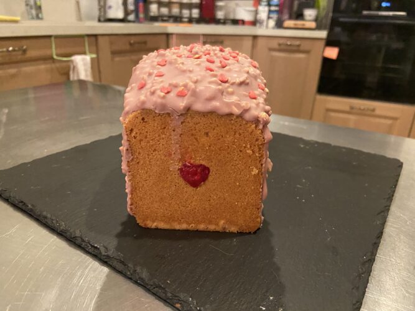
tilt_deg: -23.5
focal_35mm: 26
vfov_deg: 53.0
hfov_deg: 67.3
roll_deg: -1.8
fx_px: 312
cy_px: 156
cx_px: 208
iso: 640
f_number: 1.8
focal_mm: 4.25
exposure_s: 1/25
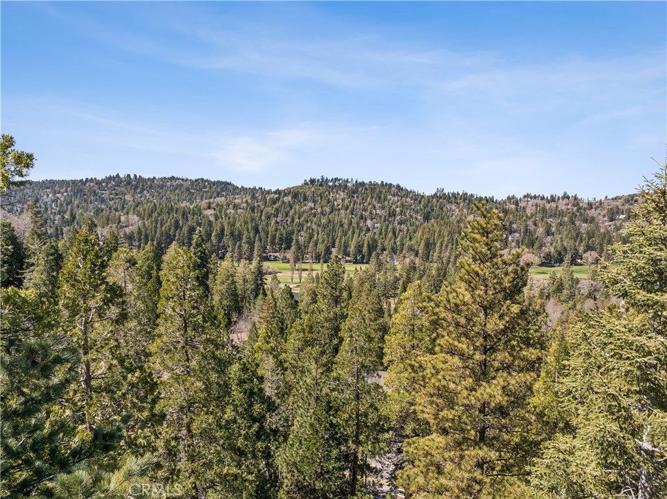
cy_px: 250
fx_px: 462
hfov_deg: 71.6
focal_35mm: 24
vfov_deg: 56.7
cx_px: 334
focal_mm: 12.3
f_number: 2.8
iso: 110
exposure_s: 1/80
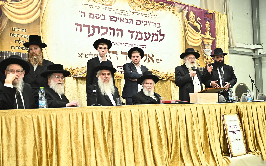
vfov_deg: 32.8
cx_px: 134
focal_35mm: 39
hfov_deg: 50.4
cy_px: 80
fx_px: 283
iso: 1600
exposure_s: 1/200
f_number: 3.5
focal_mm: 38
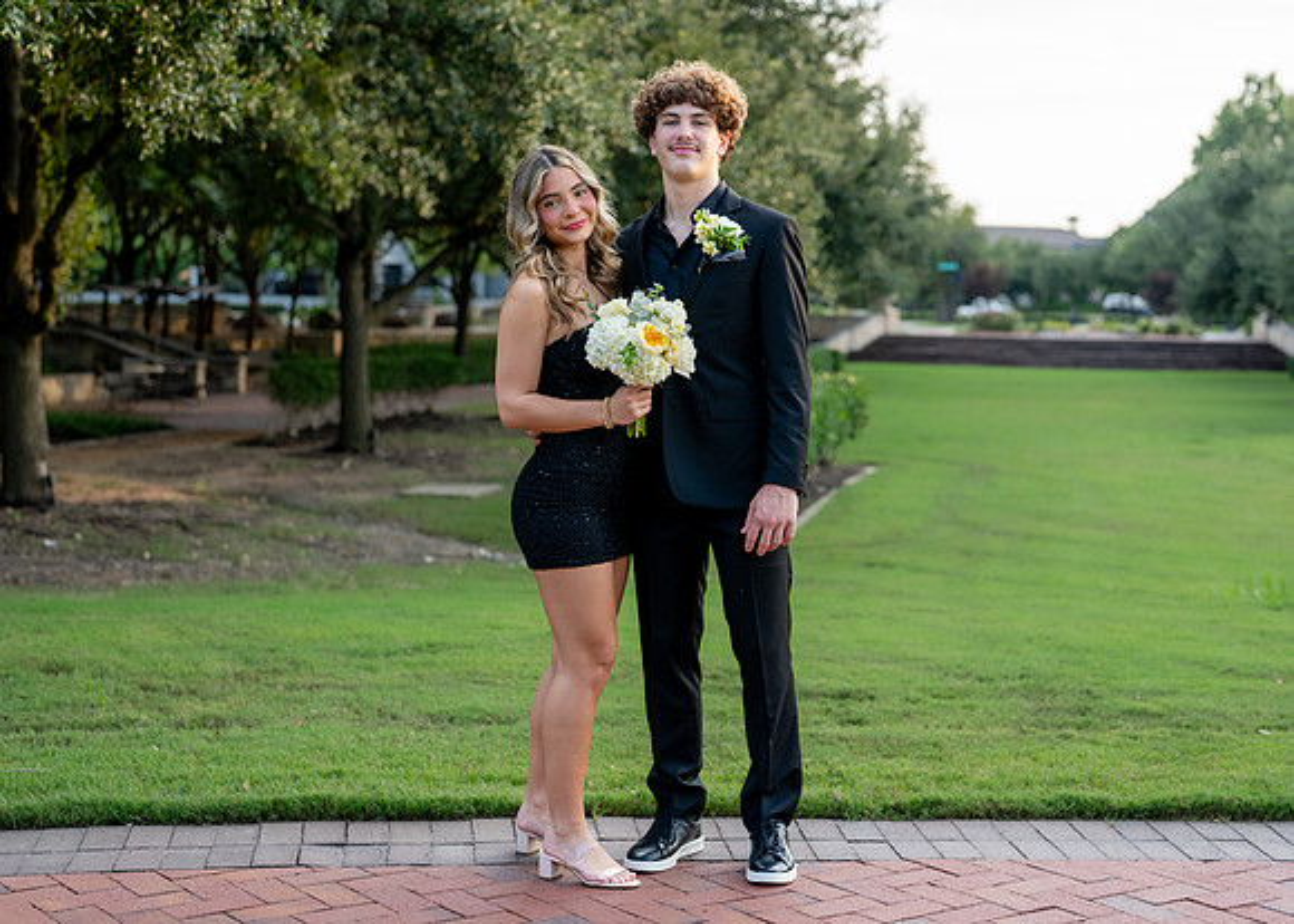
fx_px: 2194
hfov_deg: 32.8
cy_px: 399
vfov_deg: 23.8
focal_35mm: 60
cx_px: 710
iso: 250
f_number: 2.5
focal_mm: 50
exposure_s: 1/500
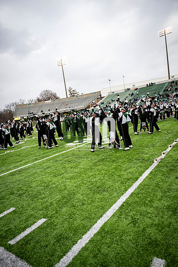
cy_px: 134
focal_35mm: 24
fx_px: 178
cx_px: 89
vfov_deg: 73.7
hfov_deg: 53.1
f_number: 2.8
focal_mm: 24
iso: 100
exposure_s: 1/500
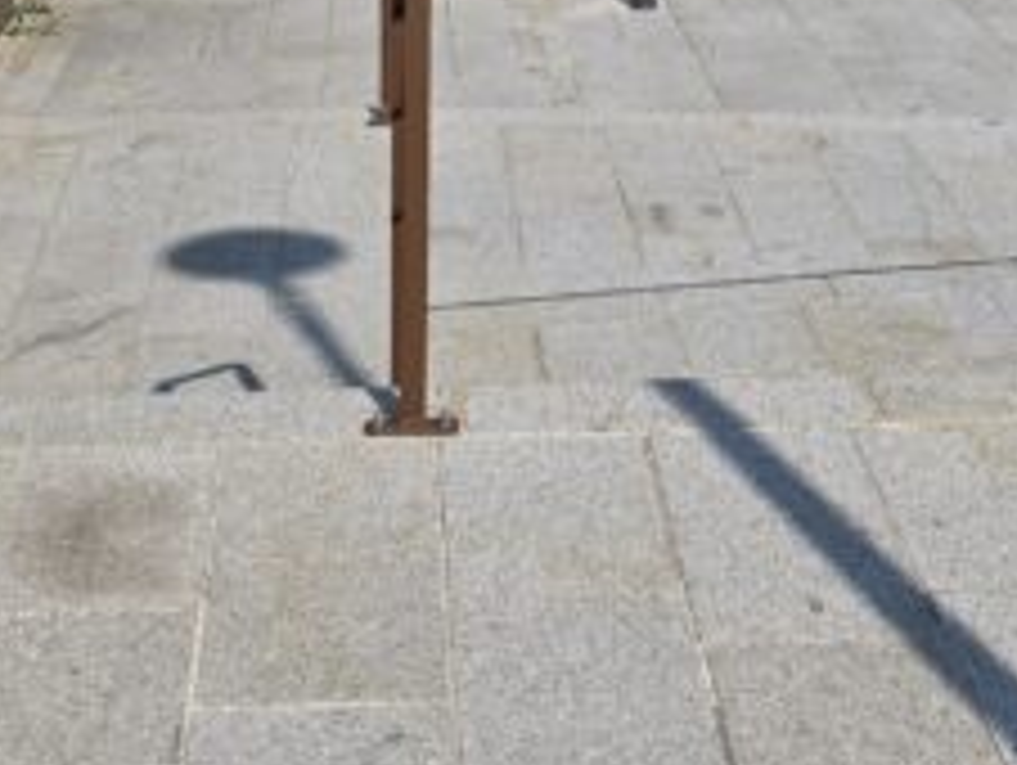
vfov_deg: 12.5
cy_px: -792
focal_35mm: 104
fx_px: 3059
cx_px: 684
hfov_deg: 18.8
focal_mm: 6.3
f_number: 1.7
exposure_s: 1/7944
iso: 80
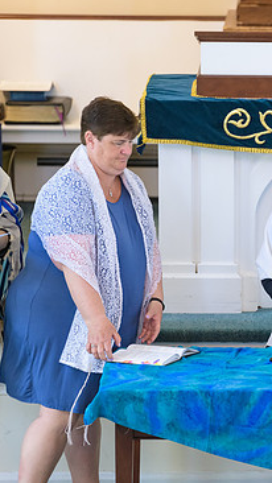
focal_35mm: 332
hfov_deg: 3.7
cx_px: 349
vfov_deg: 6.5
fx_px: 4255
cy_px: 240
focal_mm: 200
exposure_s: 1/125
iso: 1250
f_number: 3.2
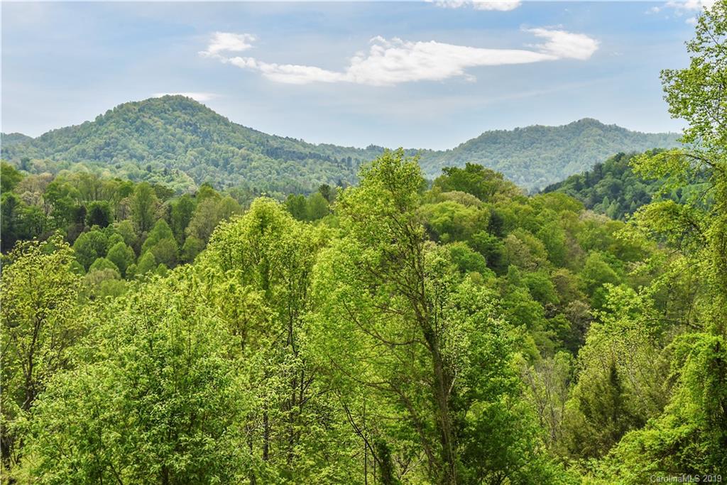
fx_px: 969
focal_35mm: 48
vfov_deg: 28.1
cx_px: 364
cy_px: 242
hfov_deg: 41.1
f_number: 10
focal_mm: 48
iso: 1250
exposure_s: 1/400
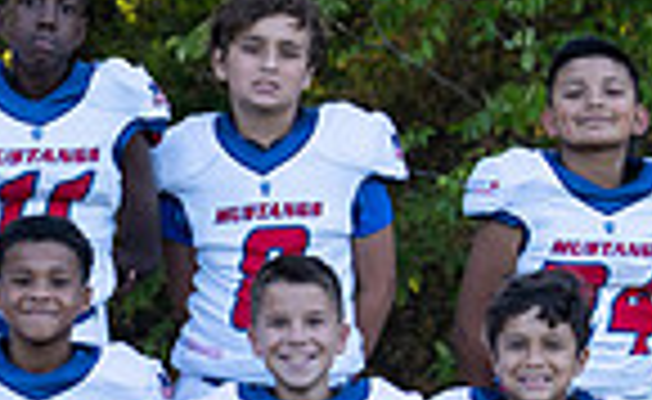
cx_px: -185
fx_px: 6524
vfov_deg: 3.5
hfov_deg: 5.7
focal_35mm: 369
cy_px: 364
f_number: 3.5
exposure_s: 1/320
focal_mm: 70
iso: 200
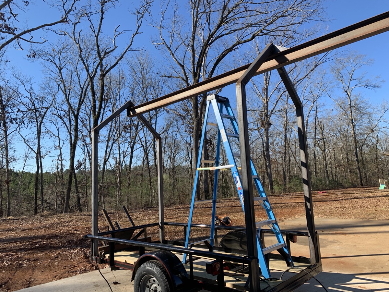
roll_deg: +2.2
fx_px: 292
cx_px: 194
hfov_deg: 67.3
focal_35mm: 26
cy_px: 146
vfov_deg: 53.1
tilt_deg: +7.0
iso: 25
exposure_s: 1/1332
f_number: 1.8
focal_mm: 4.25
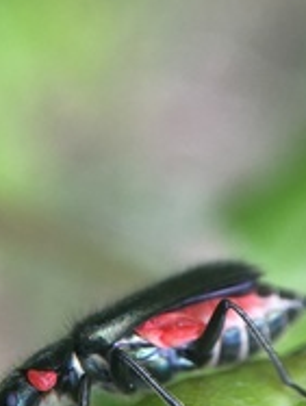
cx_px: 43
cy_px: 382
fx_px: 1163
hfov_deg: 14.9
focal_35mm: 99
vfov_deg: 19.4
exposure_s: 1/197
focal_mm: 4.15
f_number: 2.2
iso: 25
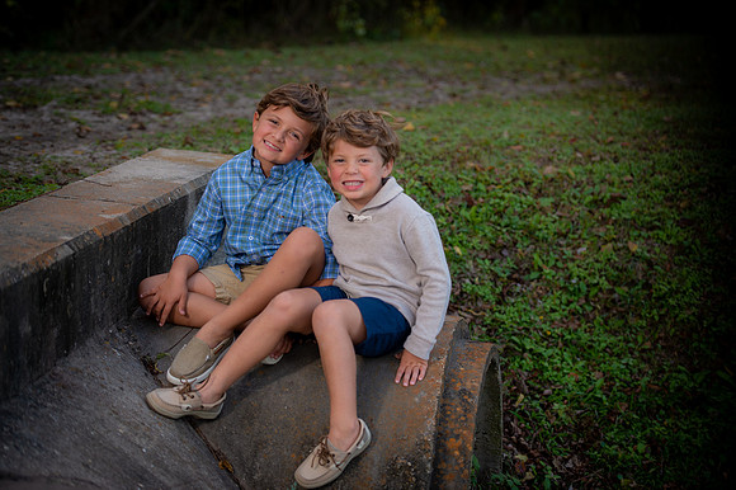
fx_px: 1839
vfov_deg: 15.2
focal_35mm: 90
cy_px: 245
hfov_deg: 22.6
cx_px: 368
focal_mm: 90
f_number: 2.8
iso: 400
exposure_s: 1/160
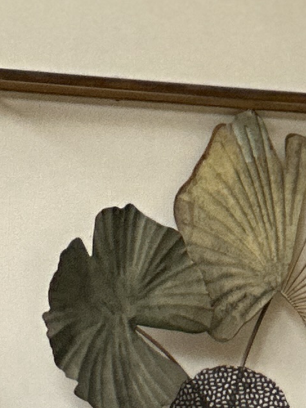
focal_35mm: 490
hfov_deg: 3.0
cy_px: 1292
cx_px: 85
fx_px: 5779
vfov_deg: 3.9
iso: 125
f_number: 2.8
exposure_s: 1/121
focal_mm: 9
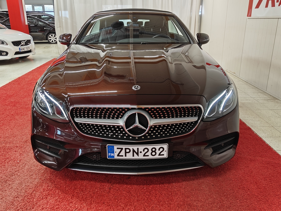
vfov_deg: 45.4
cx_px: 140
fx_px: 252
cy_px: 106
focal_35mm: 31
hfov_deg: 58.4
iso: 80
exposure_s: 1/50
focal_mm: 5.59
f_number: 1.8
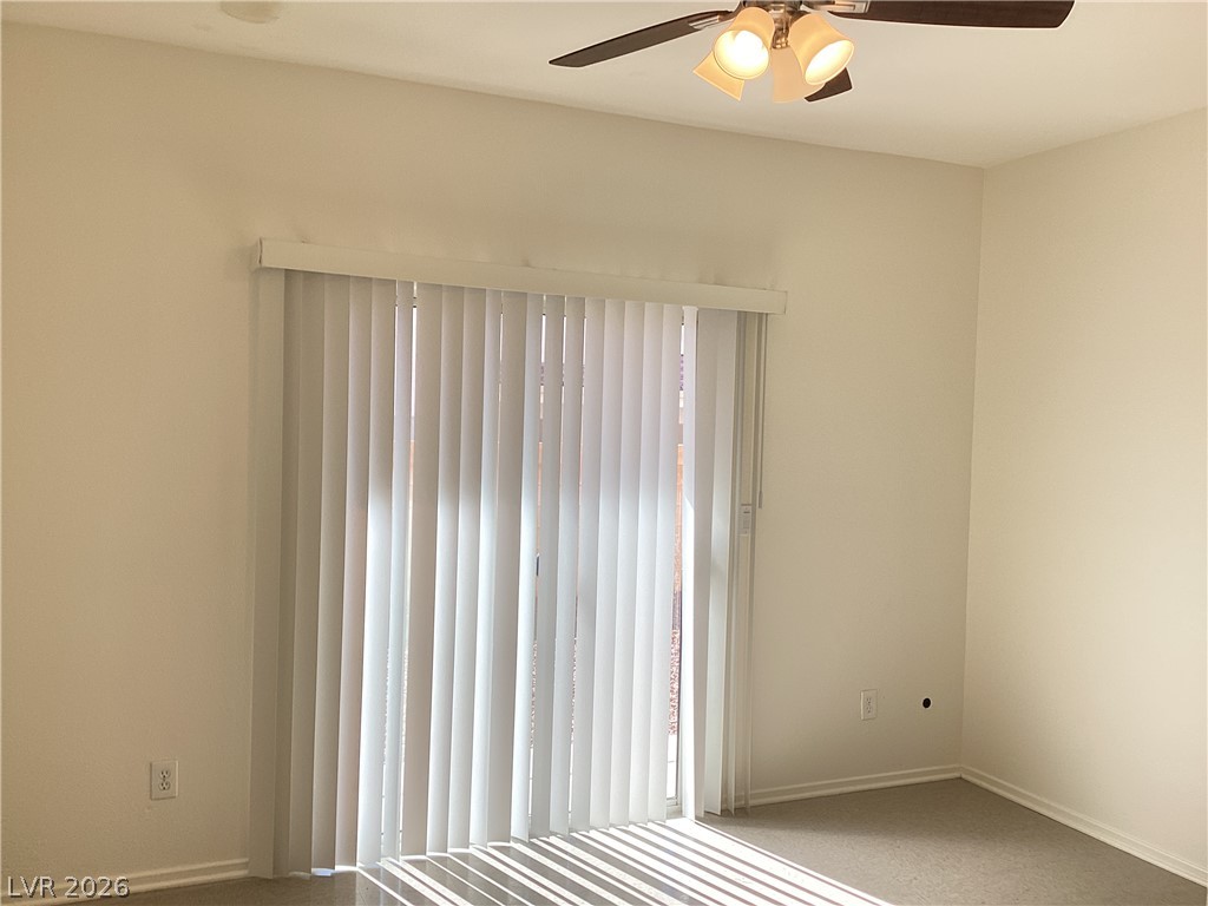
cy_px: 453
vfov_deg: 45.4
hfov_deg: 58.4
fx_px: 1082
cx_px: 604
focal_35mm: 31
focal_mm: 3.3
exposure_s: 1/100
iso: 32
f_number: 2.4
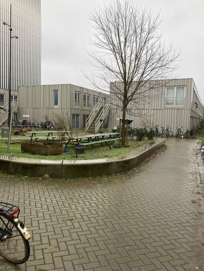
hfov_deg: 49.7
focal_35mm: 28
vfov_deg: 63.4
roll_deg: -1.4
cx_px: 102
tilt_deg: -4.1
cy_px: 136
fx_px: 220
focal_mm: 3.99
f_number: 1.8
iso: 32
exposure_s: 1/121
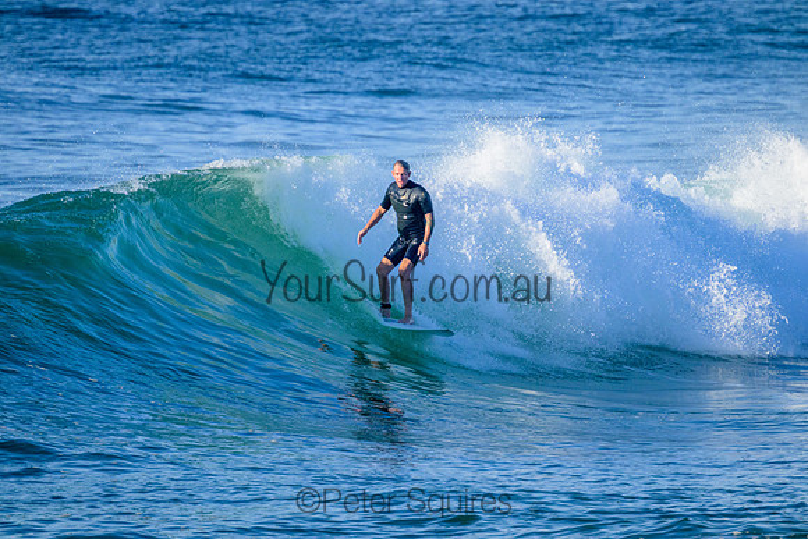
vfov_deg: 1.7
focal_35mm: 800
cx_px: 404
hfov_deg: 2.6
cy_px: 270
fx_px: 17959
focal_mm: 800
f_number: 11
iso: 1400
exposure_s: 1/2000
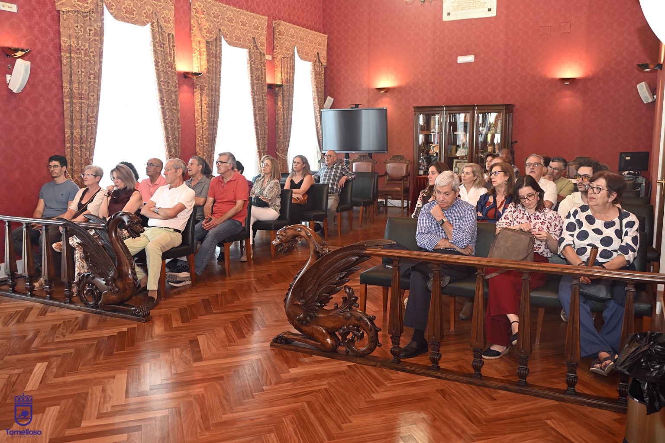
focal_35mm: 31
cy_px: 222
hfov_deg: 60.3
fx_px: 573
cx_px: 332
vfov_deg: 42.3
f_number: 4.5
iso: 1600
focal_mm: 31
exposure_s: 1/60
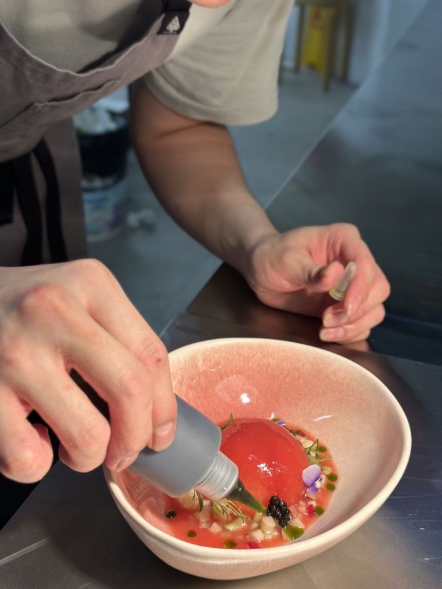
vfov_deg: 39.7
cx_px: 221
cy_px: 294
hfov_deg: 30.3
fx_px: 817
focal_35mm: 48
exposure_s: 1/144
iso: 64
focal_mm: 6.86
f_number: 1.78
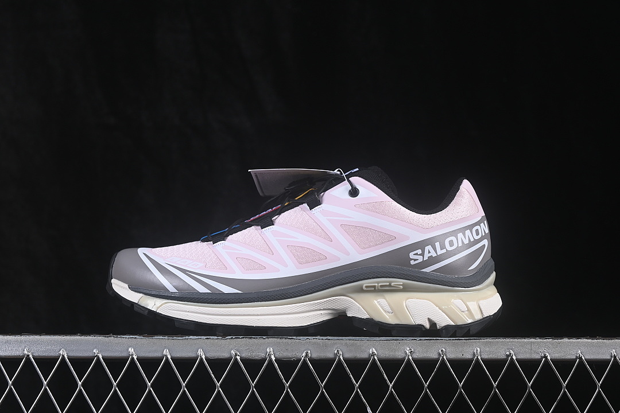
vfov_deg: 18.2
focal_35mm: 75
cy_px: 206
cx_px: 310
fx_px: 1292
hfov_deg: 27.0
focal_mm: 50
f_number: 8
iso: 160
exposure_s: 1/80
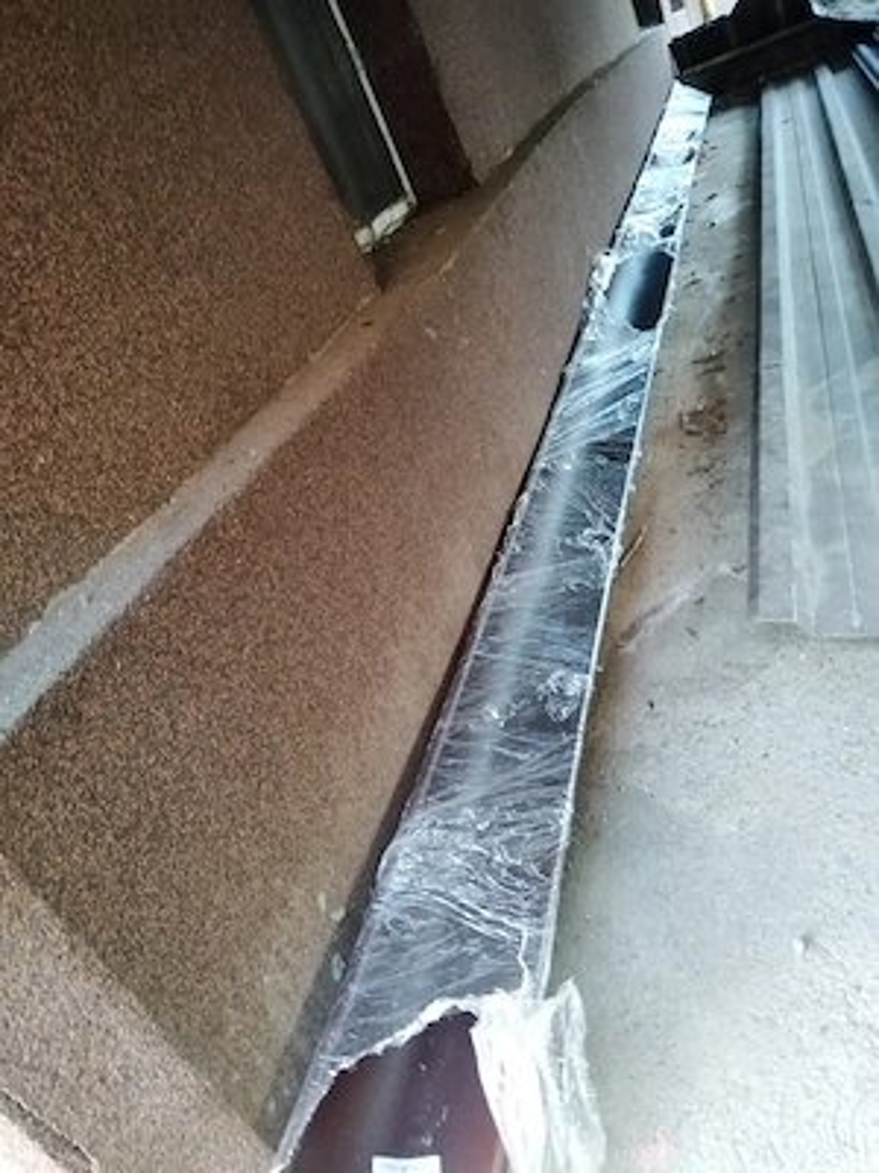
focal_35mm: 26
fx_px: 880
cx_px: 440
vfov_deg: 67.3
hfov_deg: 53.1
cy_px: 586
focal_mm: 3.59
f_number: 1.8
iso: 489
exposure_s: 1/20
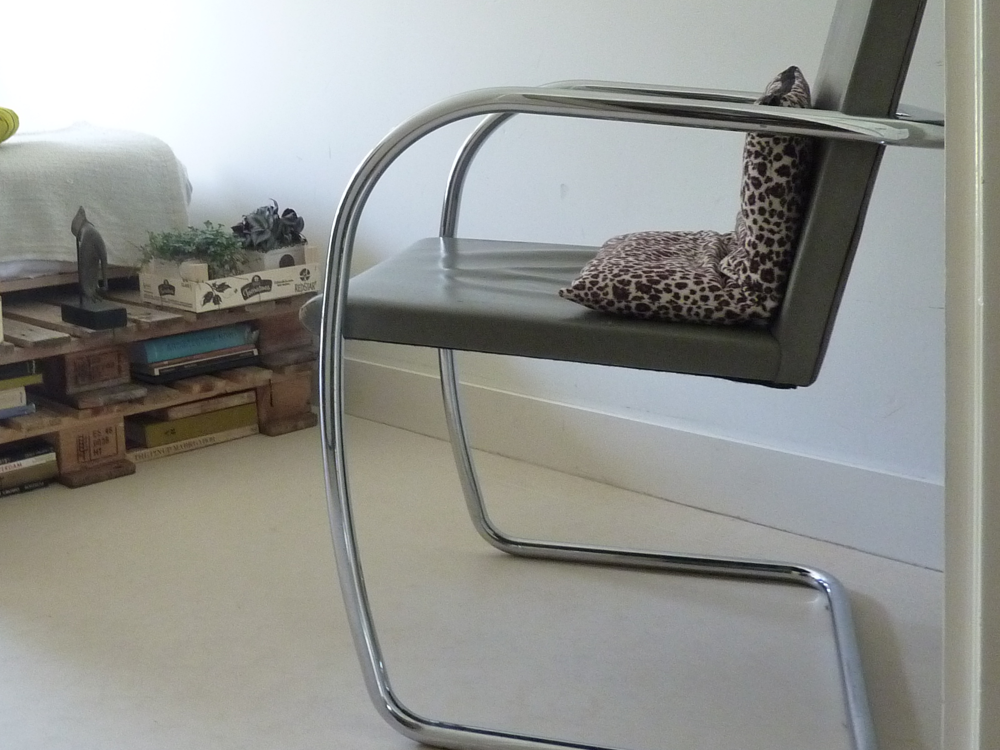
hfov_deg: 43.2
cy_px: 205
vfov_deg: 33.8
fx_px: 1214
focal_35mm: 42
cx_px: 239
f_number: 3.3
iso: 400
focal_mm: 4.1
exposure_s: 1/8
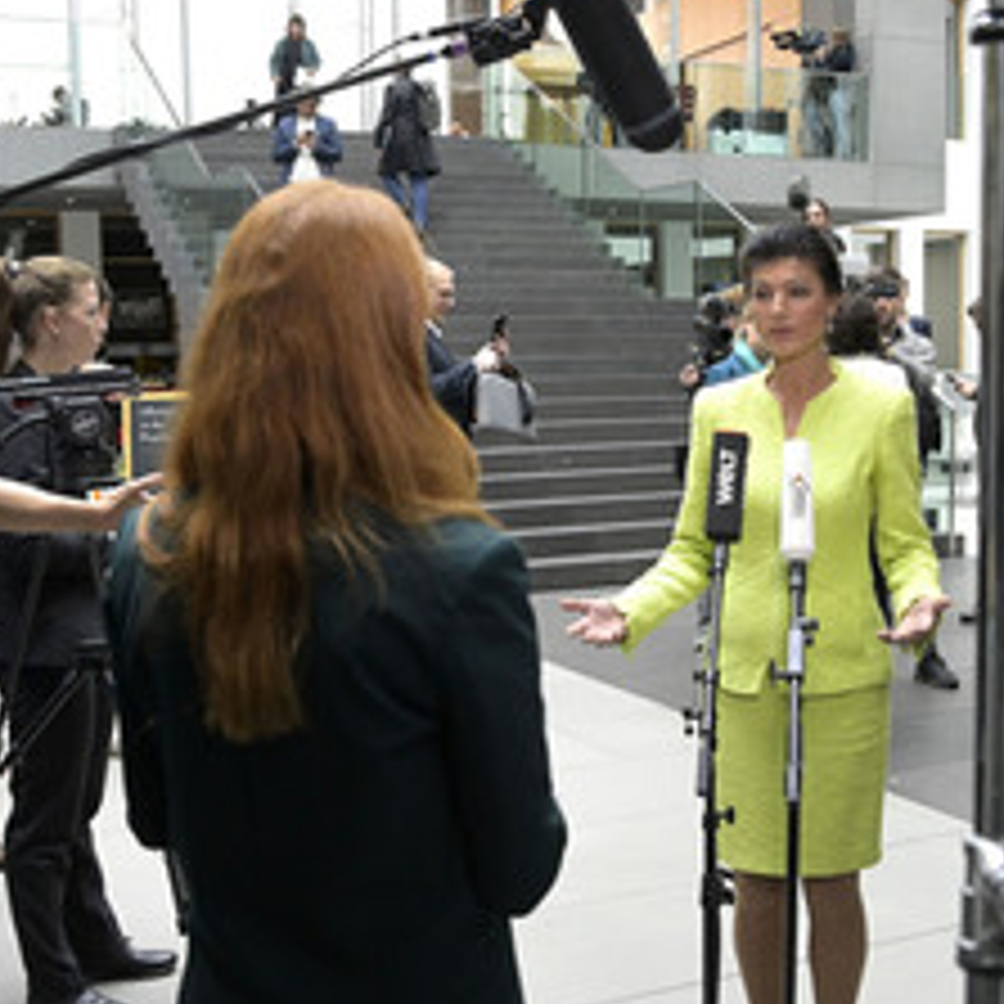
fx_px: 1575
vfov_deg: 35.3
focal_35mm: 48
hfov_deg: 35.2
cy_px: 572
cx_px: 628
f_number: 5
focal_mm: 28
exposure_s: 1/500
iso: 5000
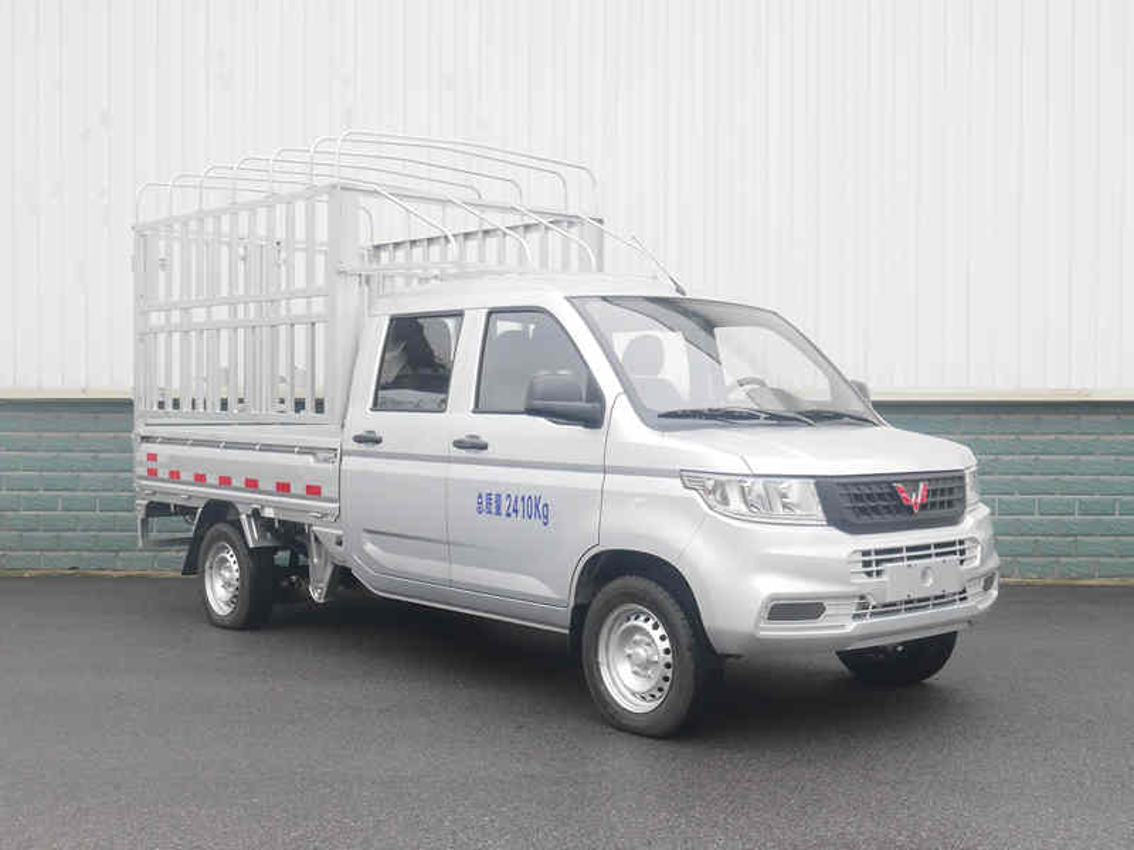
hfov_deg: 56.8
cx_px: 567
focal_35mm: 32
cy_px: 425
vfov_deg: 44.2
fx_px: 1048
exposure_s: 1/250
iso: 200
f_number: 5.6
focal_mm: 16
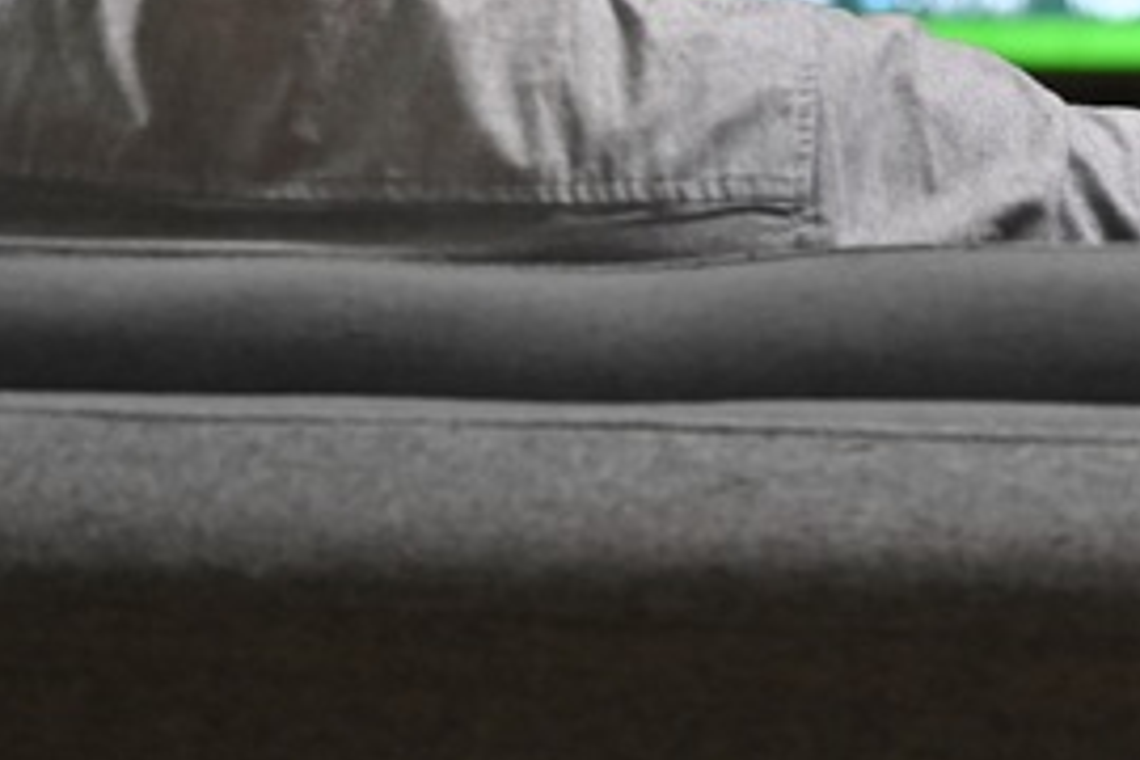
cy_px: -644
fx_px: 6459
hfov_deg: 10.0
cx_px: 1191
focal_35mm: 204
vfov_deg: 6.6
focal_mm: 50
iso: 320
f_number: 1.8
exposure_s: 1/80
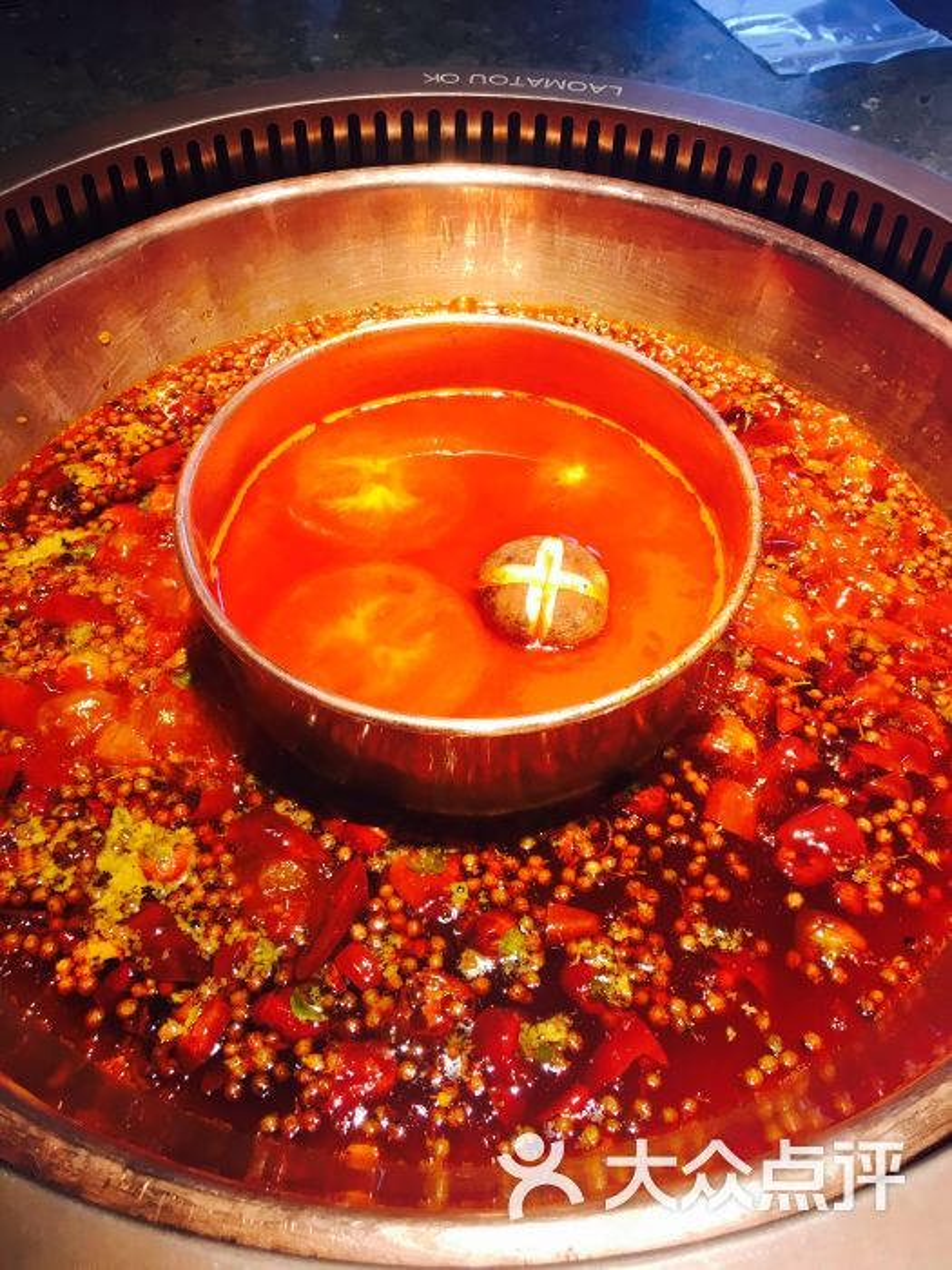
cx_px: 476
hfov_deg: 48.2
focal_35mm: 29
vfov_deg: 61.7
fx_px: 1063
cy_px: 635
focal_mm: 4.15
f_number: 2.2
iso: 40
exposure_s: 1/33
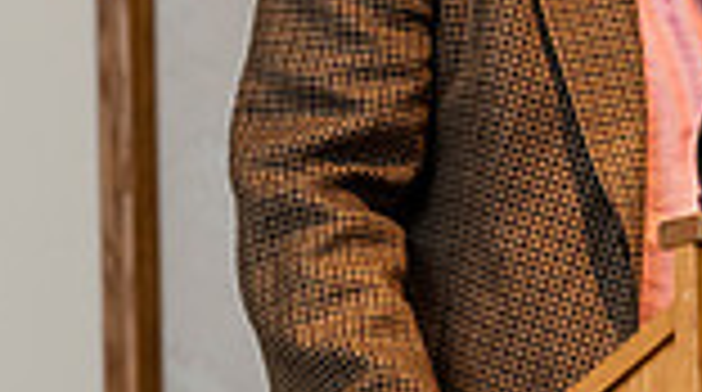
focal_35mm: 508
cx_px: 846
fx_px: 9437
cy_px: -61
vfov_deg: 2.4
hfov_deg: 4.2
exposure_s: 1/200
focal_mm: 130
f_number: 3.5
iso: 1250
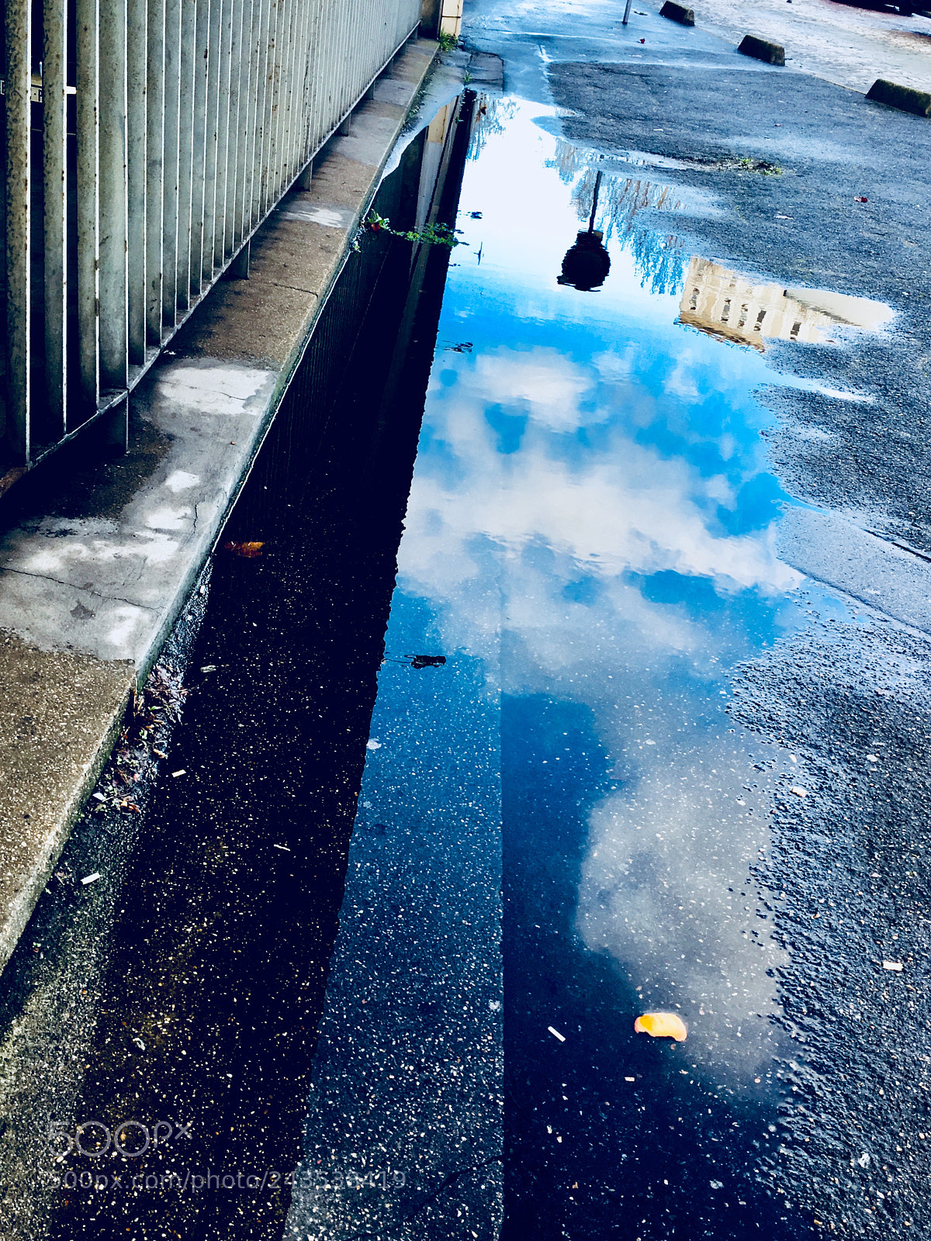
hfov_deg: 48.2
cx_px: 466
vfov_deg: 61.7
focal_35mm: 29
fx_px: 1040
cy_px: 620
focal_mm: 4.15
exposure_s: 1/100
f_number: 2.2
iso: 25
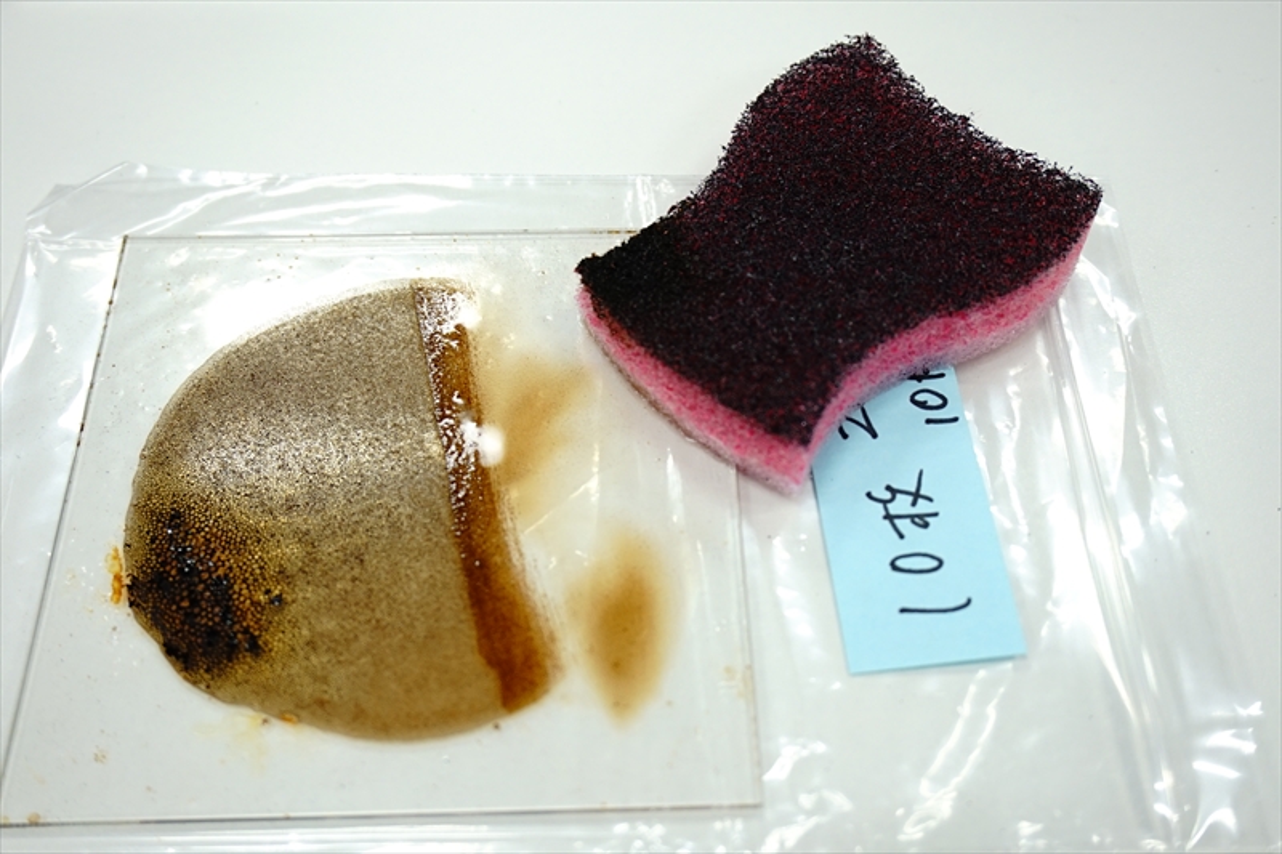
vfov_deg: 35.9
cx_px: 641
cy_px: 427
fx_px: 1317
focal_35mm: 37
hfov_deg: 51.9
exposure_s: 1/60
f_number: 4.5
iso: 400
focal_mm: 25
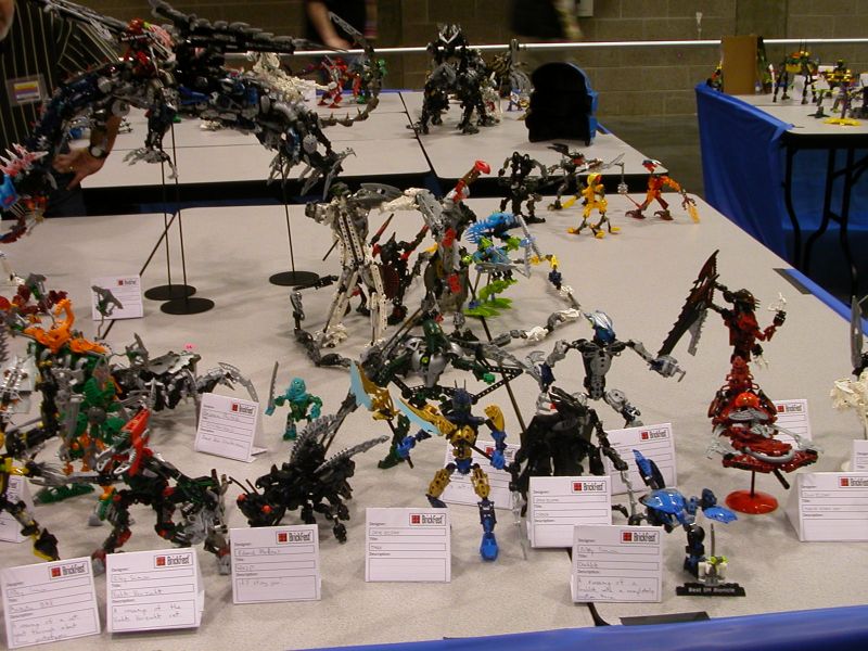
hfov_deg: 38.9
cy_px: 326
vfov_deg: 29.7
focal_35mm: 49
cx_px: 434
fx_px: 1229
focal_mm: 7.5
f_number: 3.2
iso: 100
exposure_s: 1/16.6
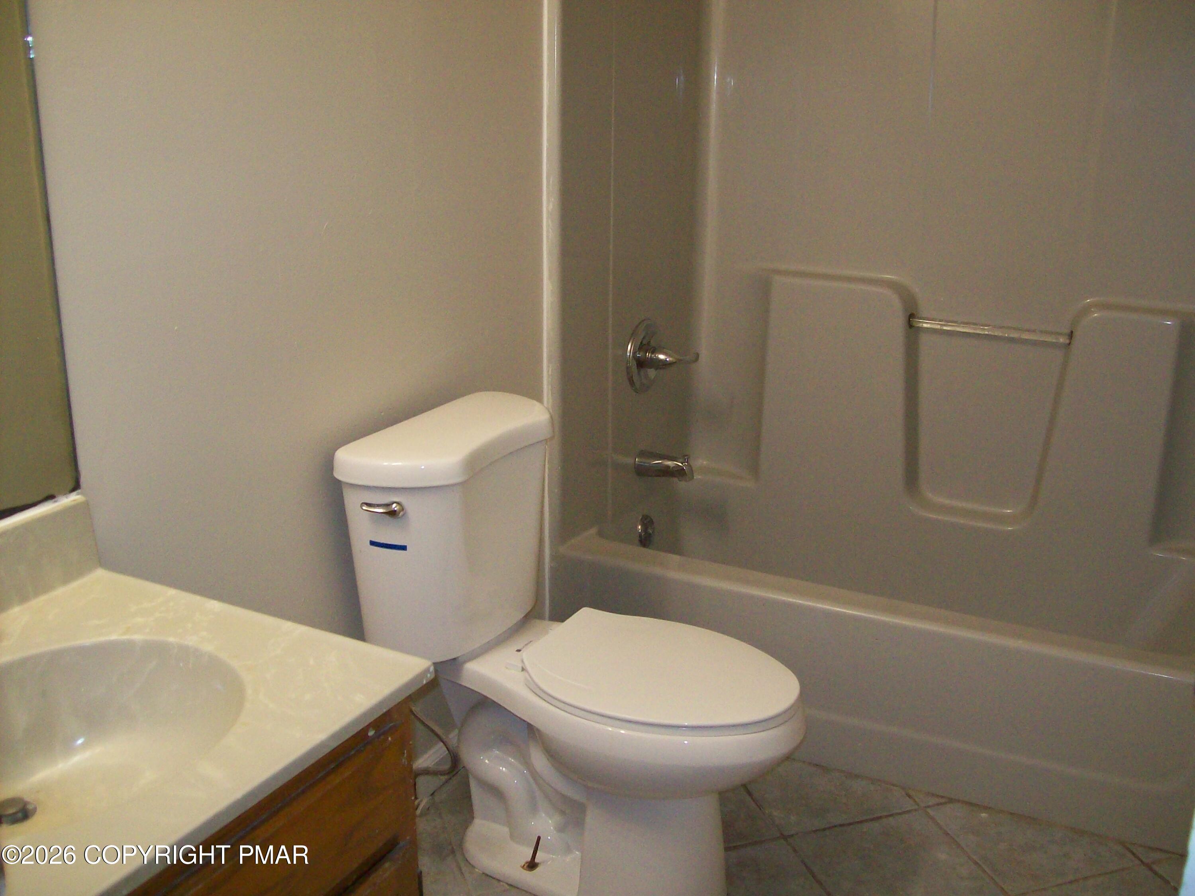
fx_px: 1243
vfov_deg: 39.7
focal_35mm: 36
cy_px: 448
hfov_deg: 51.4
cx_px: 598
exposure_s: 1/64
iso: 200
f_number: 2.7
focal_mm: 6
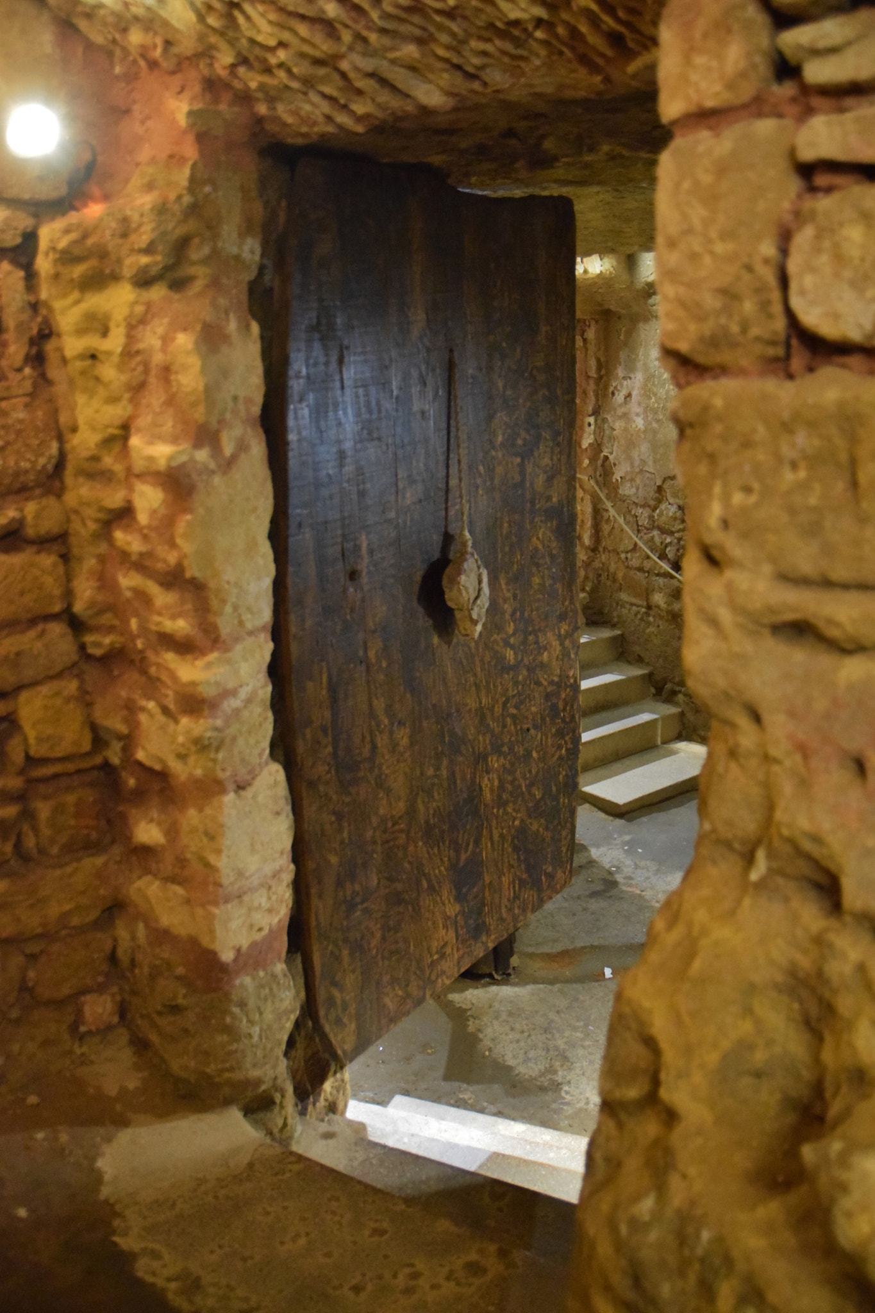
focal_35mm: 33
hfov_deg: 40.0
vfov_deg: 57.2
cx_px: 438
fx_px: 1203
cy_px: 656
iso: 6400
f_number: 2.8
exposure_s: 1/15
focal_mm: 22
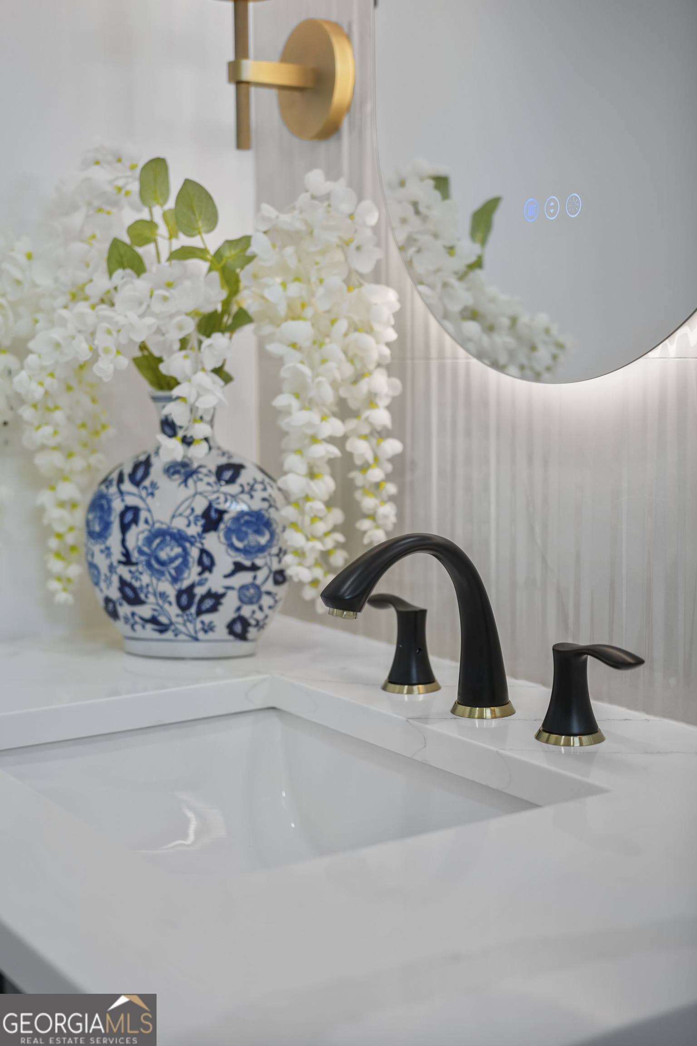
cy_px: 523
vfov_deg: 39.6
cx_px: 348
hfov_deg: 27.0
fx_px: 1452
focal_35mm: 50
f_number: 2.5
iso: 400
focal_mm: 50
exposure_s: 1/125
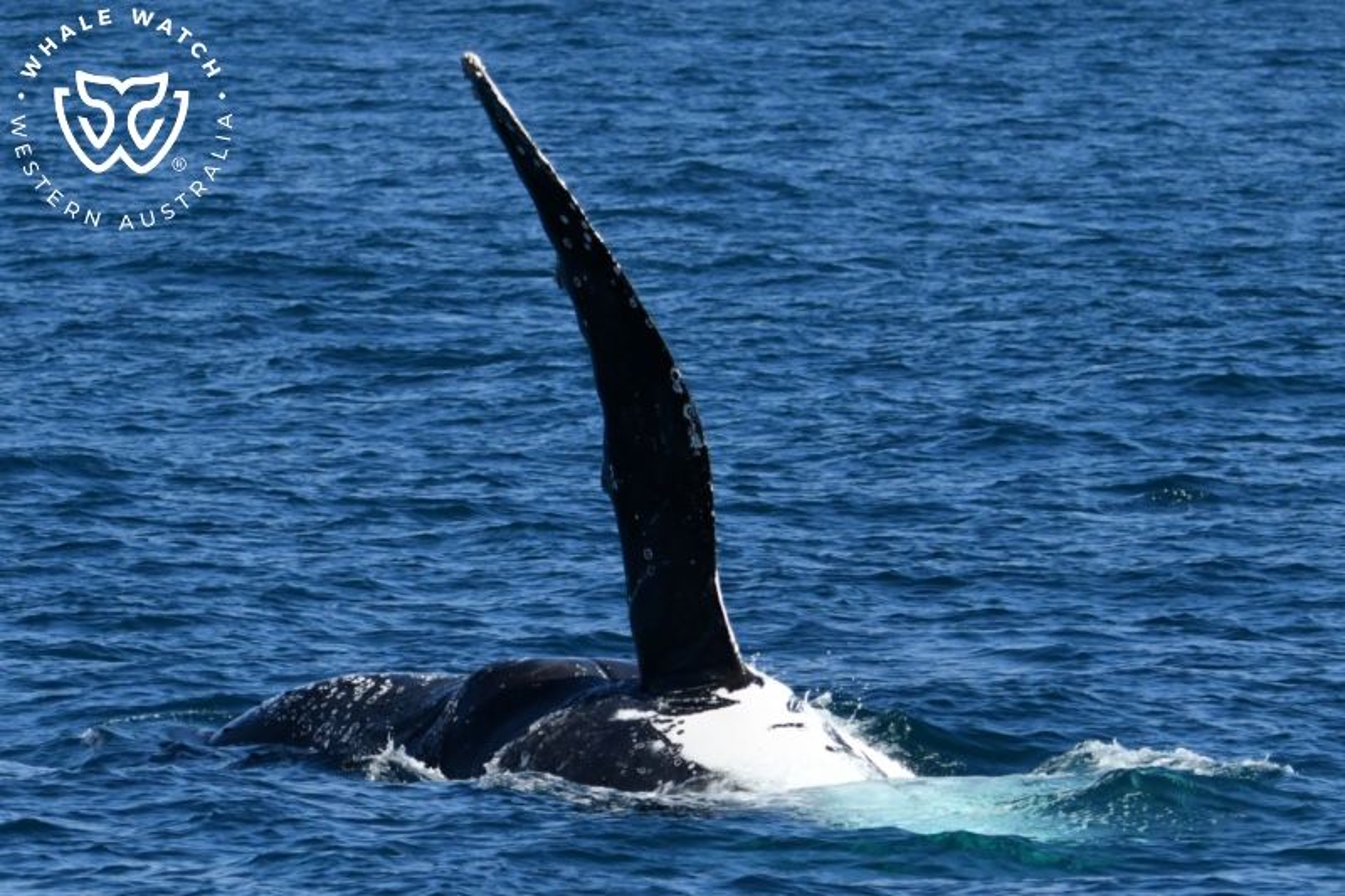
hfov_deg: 8.6
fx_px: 8964
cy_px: 448
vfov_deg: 5.7
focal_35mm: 240
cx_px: 672
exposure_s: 1/8000
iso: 1000
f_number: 5.6
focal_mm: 240
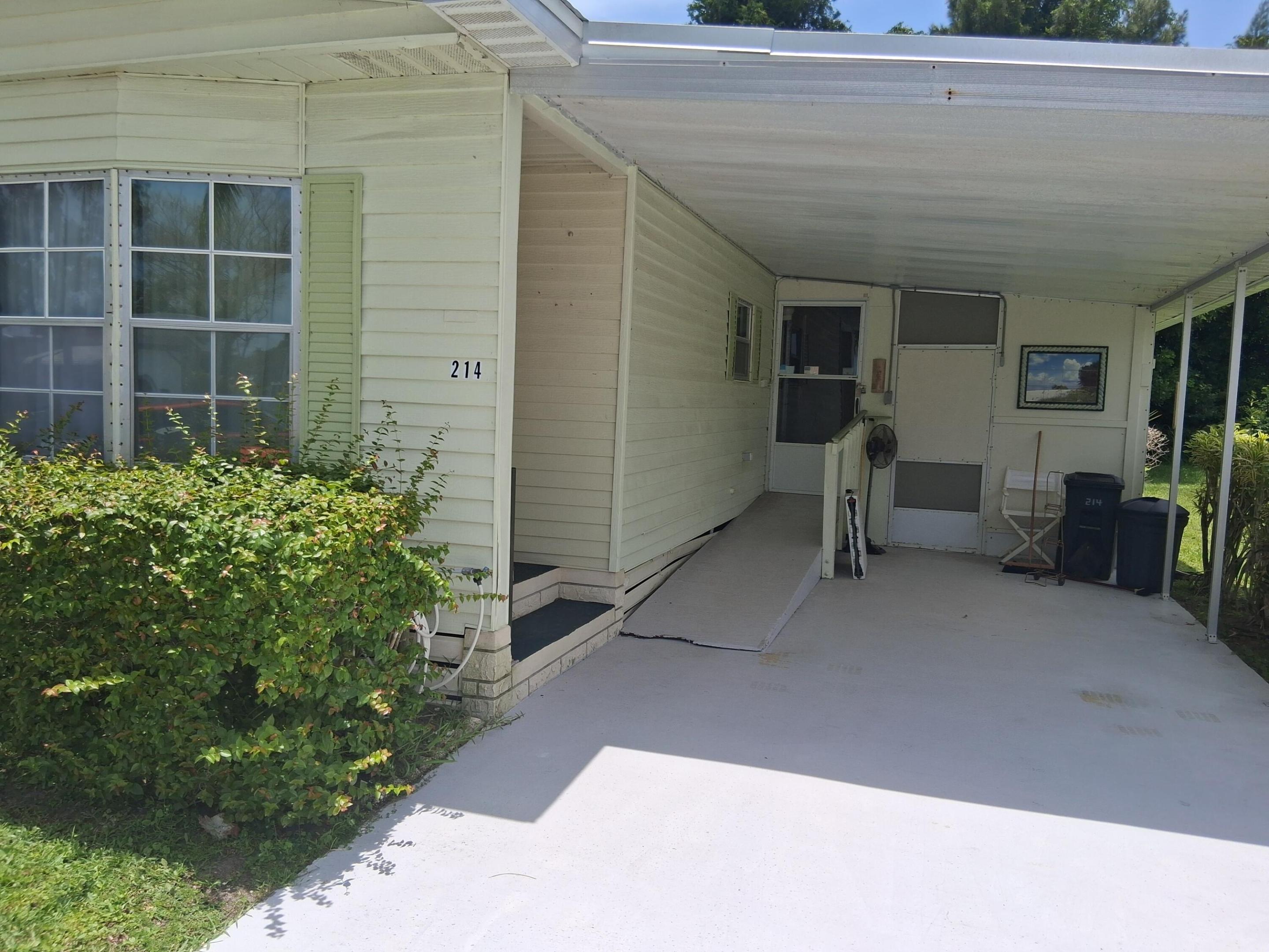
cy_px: 476
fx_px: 953
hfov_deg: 67.3
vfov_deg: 53.1
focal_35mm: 26
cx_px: 634
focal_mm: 3.98
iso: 25
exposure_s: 1/965
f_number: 1.8
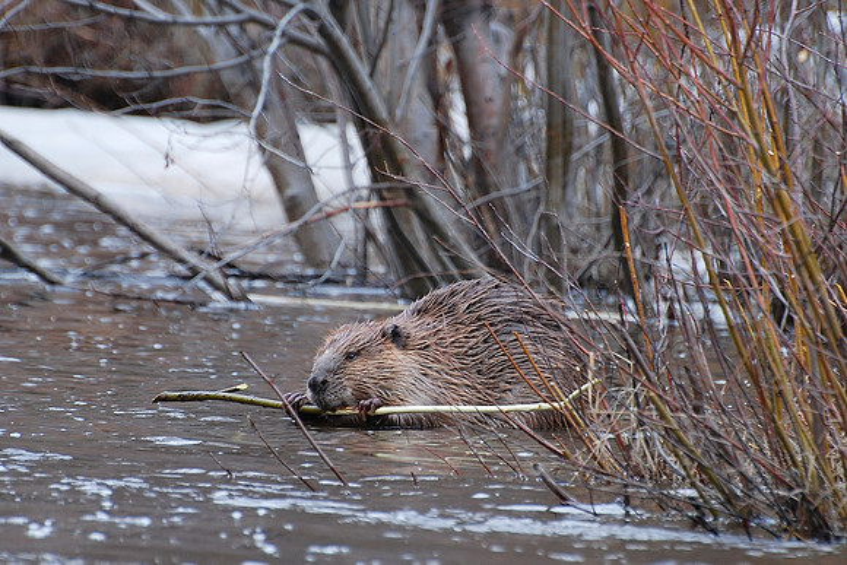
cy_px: 282
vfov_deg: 3.1
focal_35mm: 450
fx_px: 10589
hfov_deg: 4.6
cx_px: 424
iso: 400
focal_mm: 300
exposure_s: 1/80
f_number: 5.6
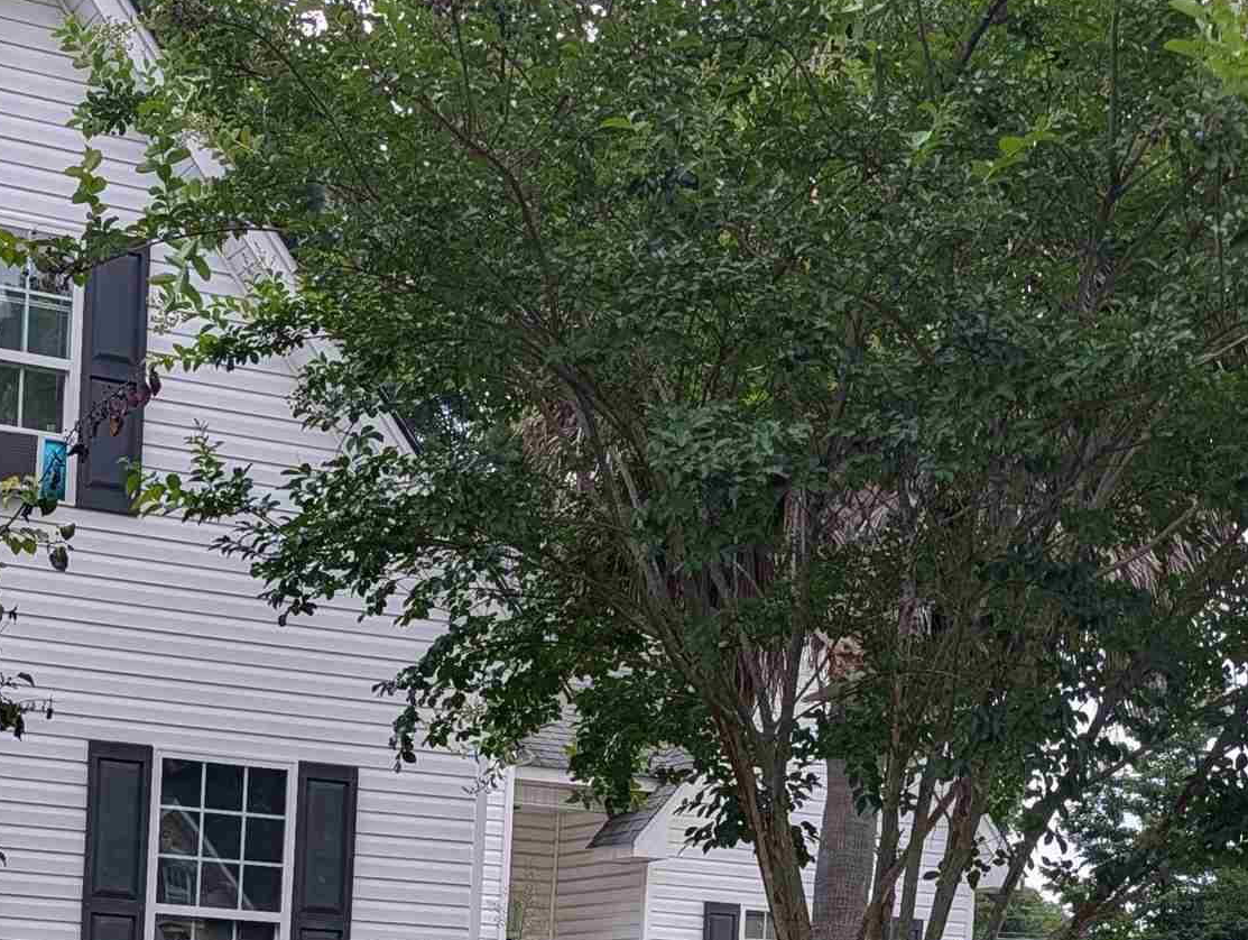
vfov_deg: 20.9
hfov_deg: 28.2
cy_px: 1118
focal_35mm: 66
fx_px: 2383
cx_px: 121
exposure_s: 1/88
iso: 13
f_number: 1.68
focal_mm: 6.9
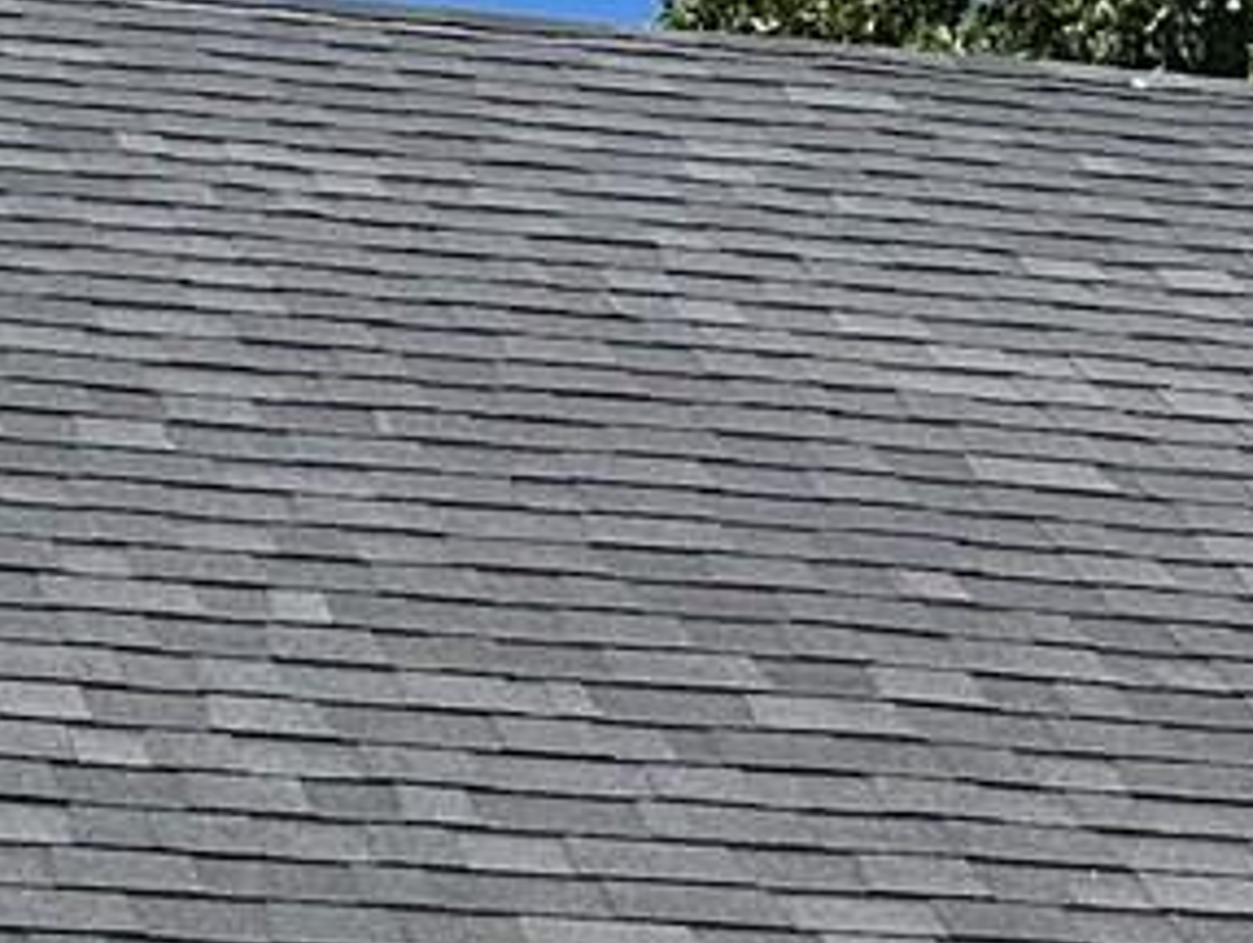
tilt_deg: +0.6
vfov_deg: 7.7
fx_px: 6197
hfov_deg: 11.4
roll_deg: +2.2
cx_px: 1384
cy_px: 2720
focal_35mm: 171
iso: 80
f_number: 1.78
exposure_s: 1/7576
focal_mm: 6.86
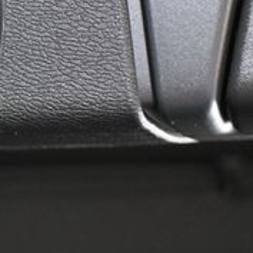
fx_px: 761
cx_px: -160
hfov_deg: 16.6
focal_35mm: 92
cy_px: 66
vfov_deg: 18.8
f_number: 3.8
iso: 3200
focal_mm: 20
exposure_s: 1/80
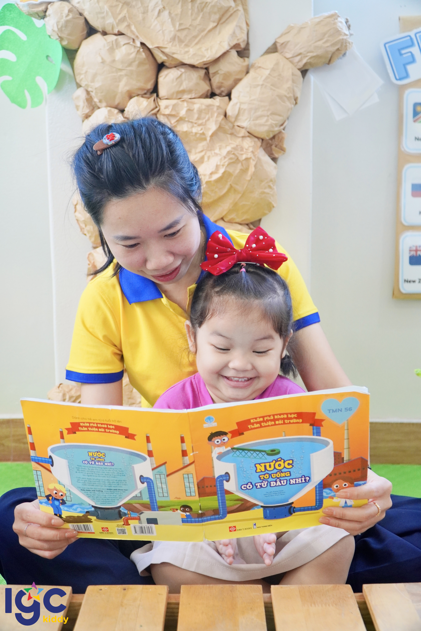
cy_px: 316
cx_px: 210
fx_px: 710
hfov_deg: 33.0
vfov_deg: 47.9
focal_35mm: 40
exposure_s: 1/160
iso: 1000
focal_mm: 27
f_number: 4
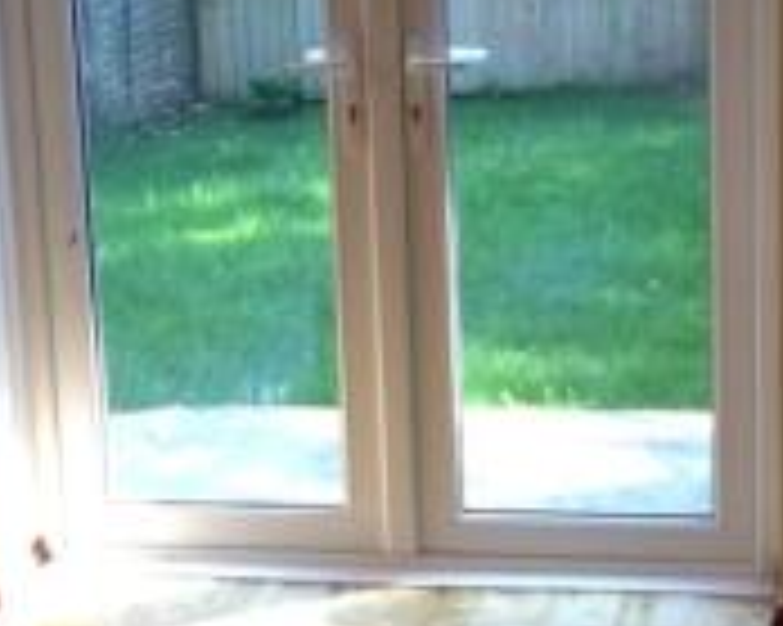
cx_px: 479
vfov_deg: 14.3
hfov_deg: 17.8
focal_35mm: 108
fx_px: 2501
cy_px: 290
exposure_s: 1/40
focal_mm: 4.13
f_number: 2.4
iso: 50
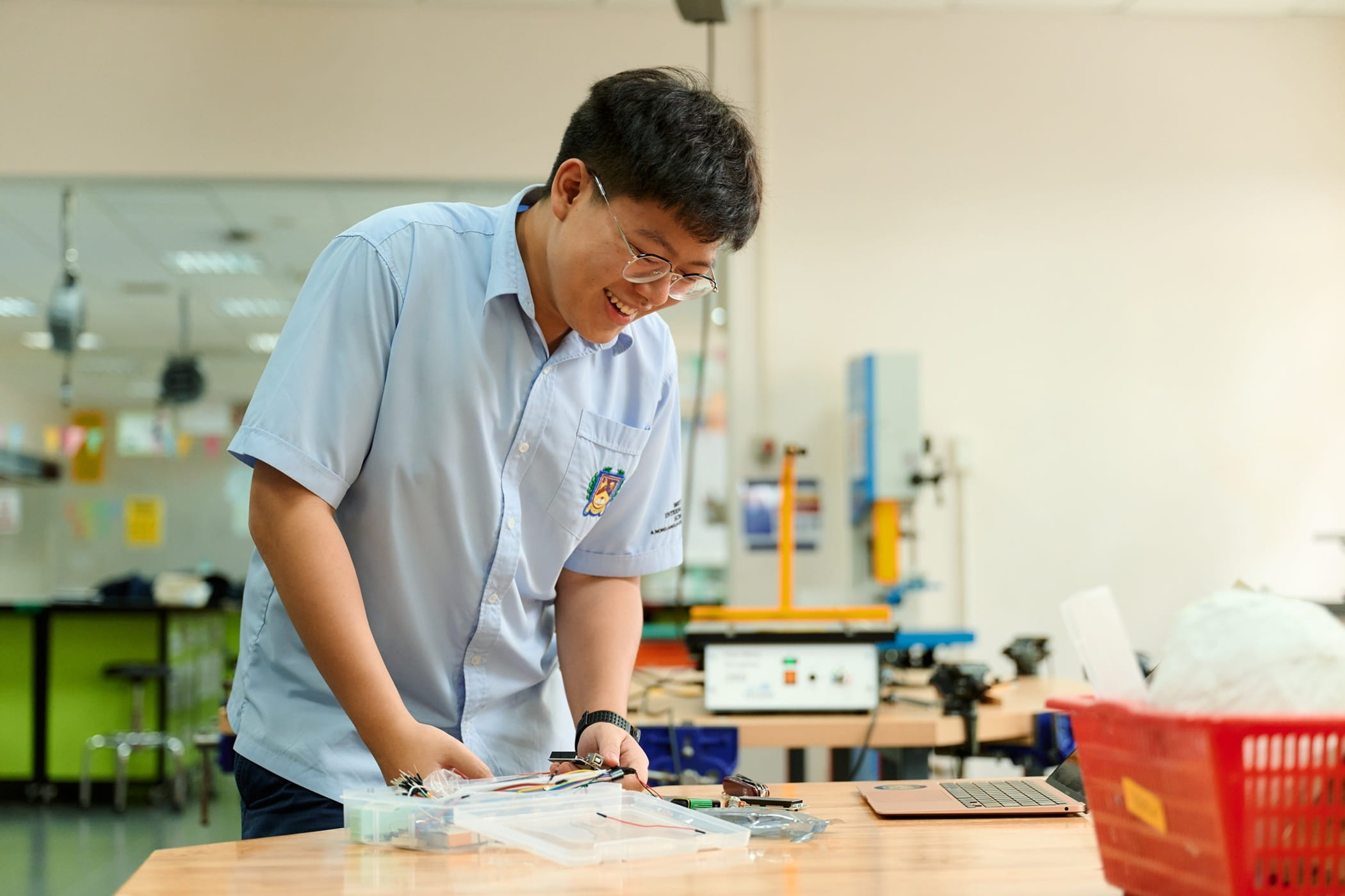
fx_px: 2241
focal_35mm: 60
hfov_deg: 33.4
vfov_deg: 22.6
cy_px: 448
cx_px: 672
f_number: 2.8
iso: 800
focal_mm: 60
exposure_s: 1/200
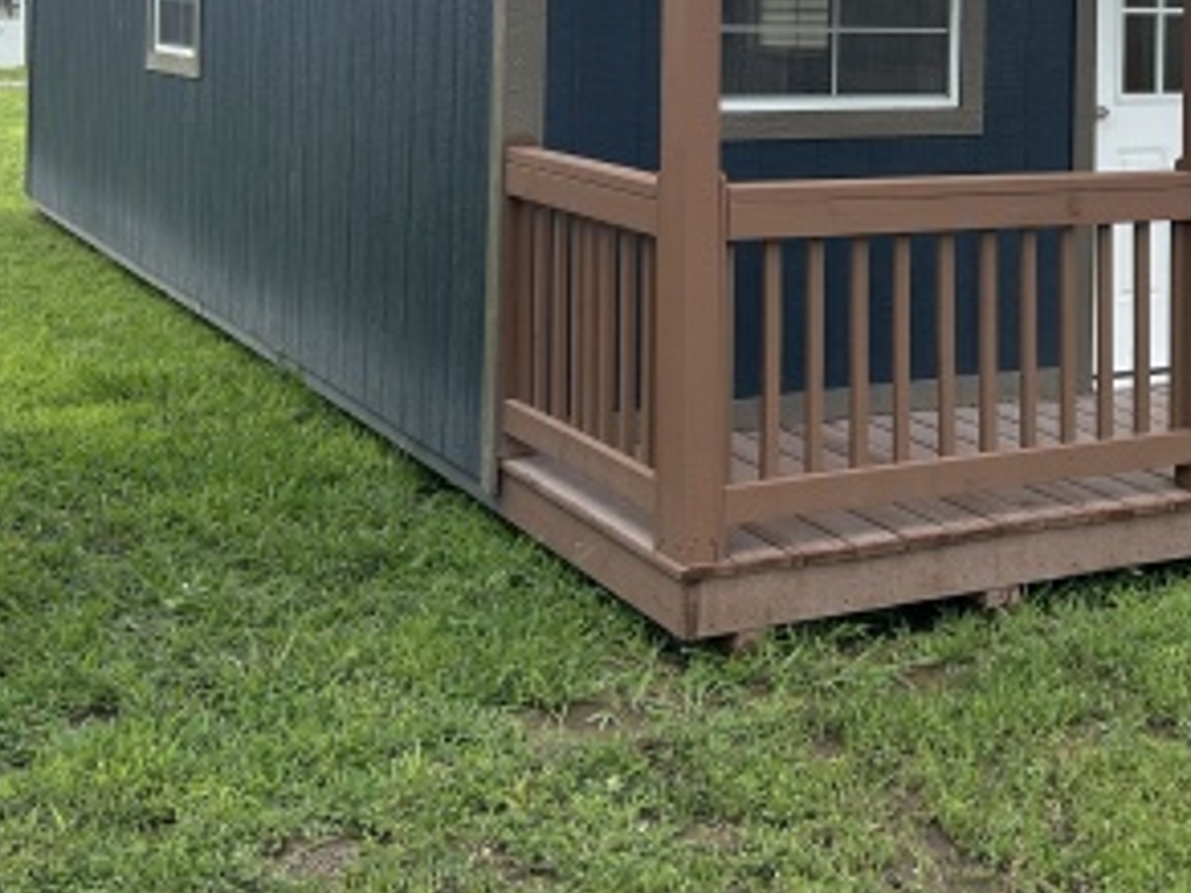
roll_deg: +0.8
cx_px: 861
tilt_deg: +2.4
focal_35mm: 57
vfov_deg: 24.4
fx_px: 1961
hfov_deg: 33.3
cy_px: -24
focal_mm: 5.7
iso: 50
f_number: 1.5
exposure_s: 1/3460
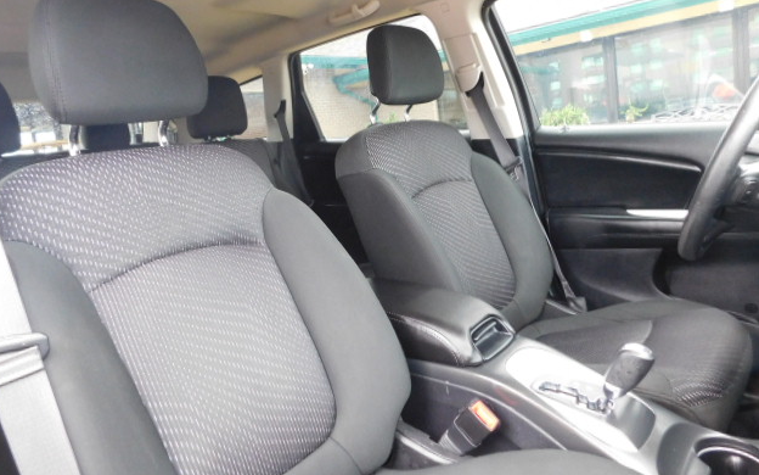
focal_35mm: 25
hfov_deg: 72.5
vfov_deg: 49.1
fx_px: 517
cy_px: 203
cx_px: 373
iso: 400
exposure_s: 1/30
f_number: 3
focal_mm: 4
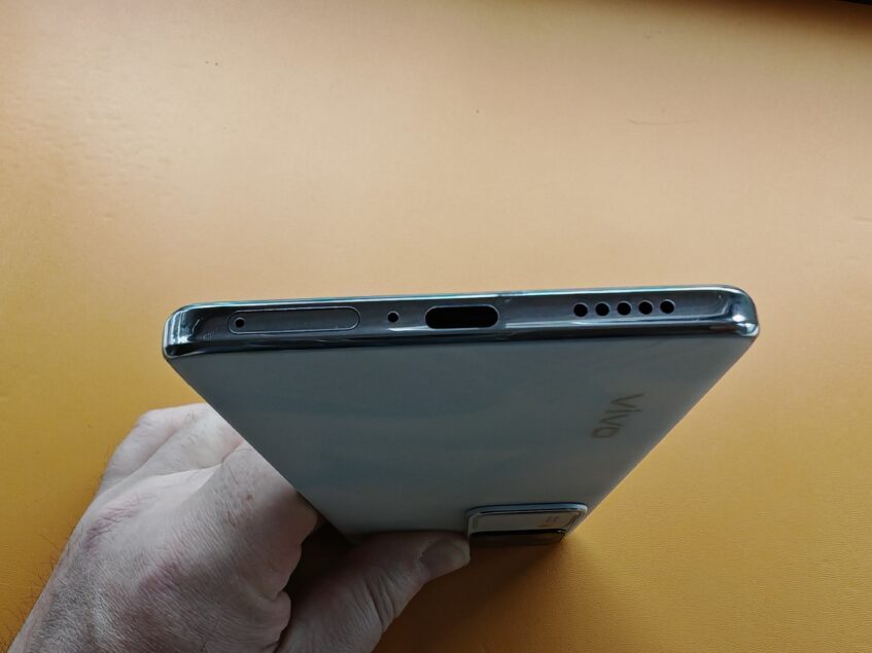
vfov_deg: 51.3
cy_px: 326
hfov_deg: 65.3
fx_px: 680
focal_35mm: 27
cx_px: 436
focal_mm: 1.82
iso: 160
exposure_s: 1/33
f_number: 2
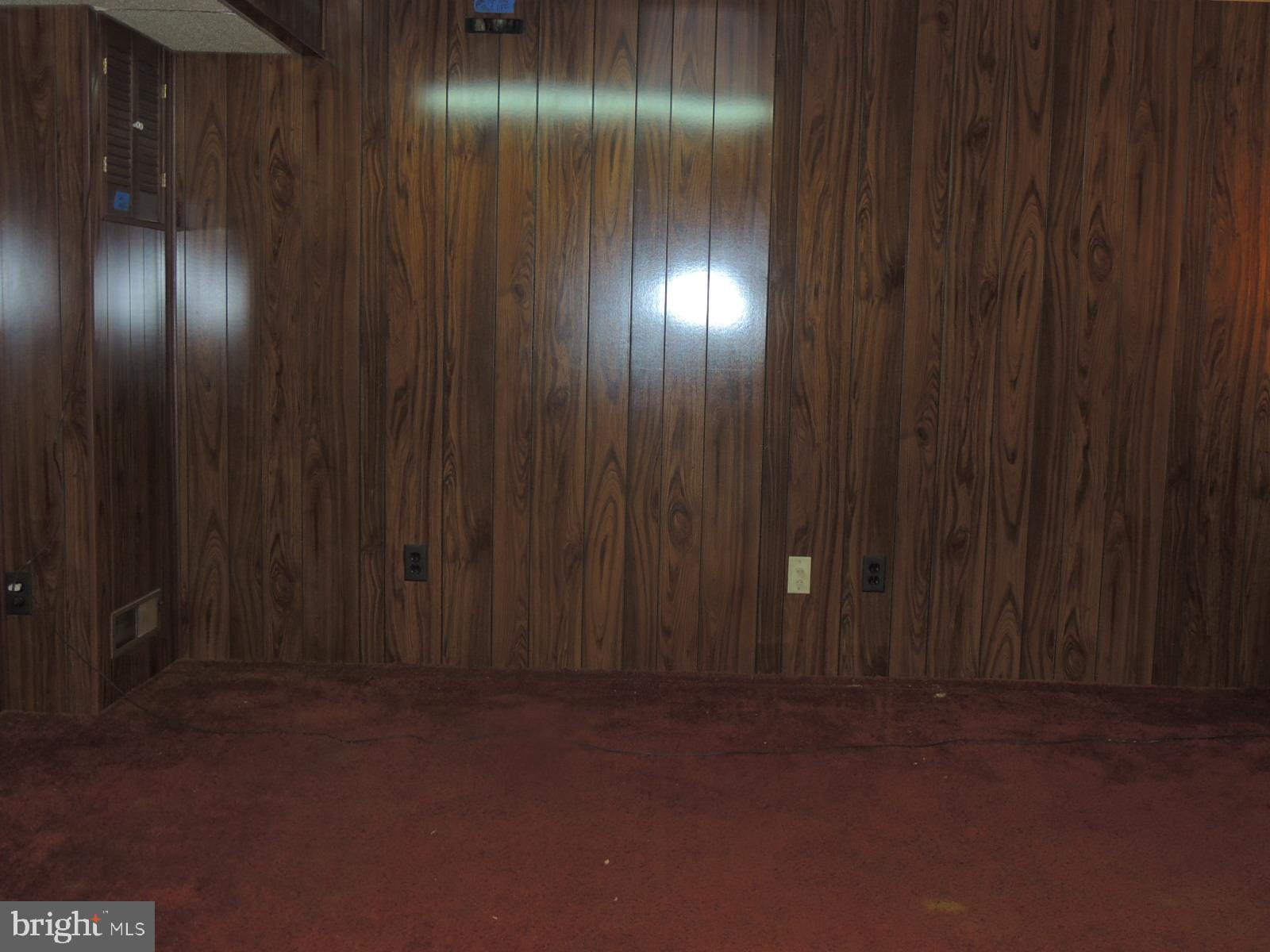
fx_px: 1468
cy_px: 476
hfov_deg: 46.8
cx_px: 635
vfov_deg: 36.0
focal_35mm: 40
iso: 200
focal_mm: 7.1
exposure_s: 1/30
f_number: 3.3
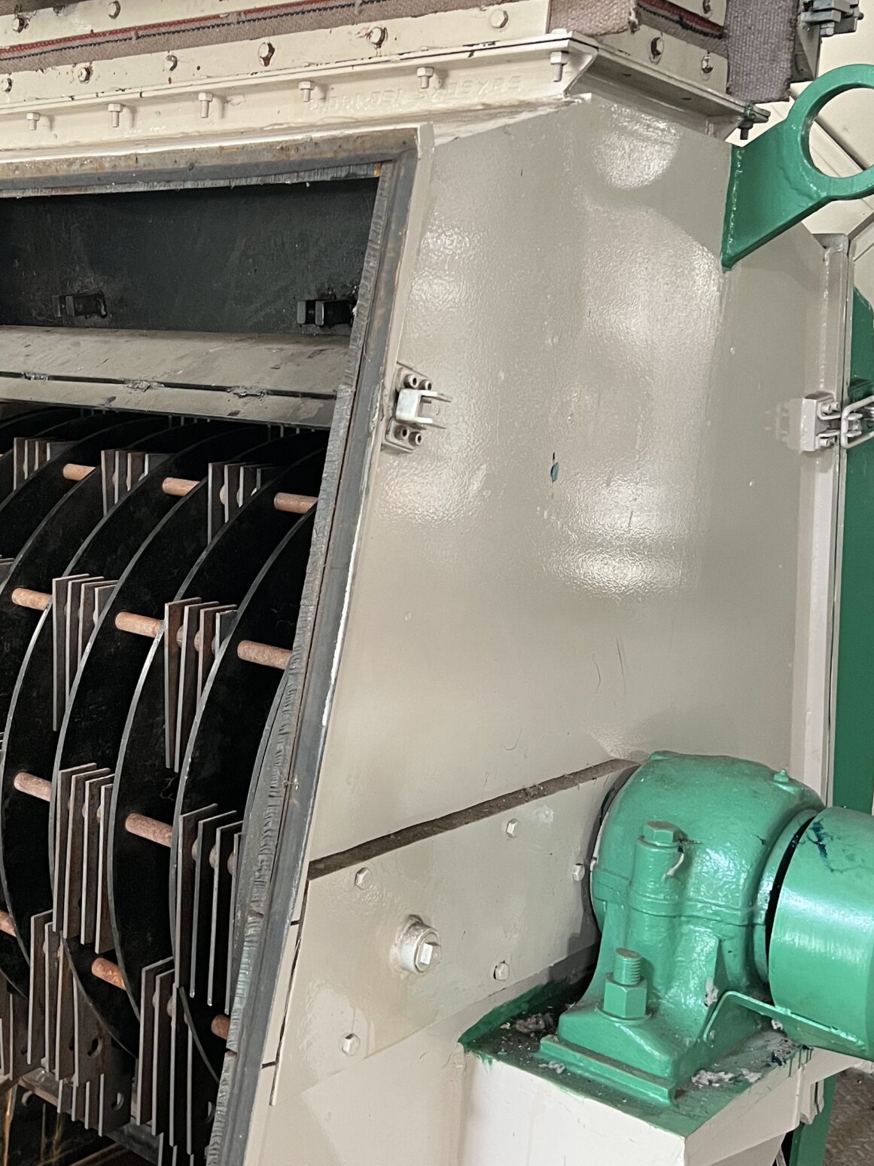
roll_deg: -3.7
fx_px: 1448
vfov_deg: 43.8
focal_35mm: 43
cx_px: 265
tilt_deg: -6.7
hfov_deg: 33.2
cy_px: 533
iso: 400
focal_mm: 5.7
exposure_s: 1/60
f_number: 1.5
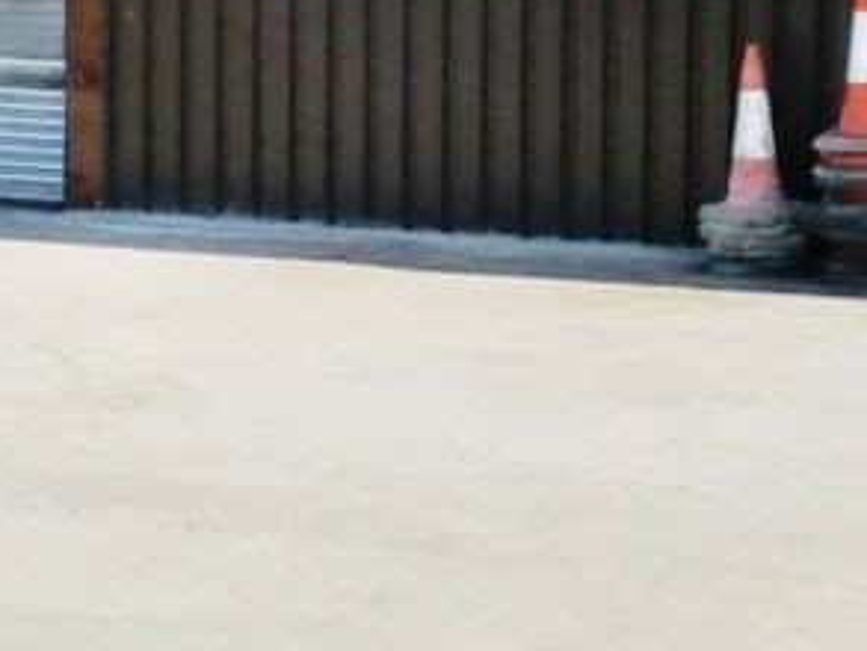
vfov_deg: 16.3
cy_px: -129
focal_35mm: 87
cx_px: 686
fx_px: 2180
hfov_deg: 22.2
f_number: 3.5
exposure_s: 1/1250
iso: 100
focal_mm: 4.1
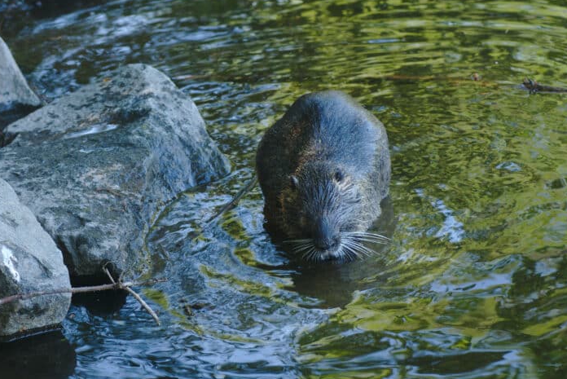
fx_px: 2348
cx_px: 276
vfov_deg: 9.2
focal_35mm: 149
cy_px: 186
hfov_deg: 13.8
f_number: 5.6
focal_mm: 90
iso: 400
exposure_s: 1/60
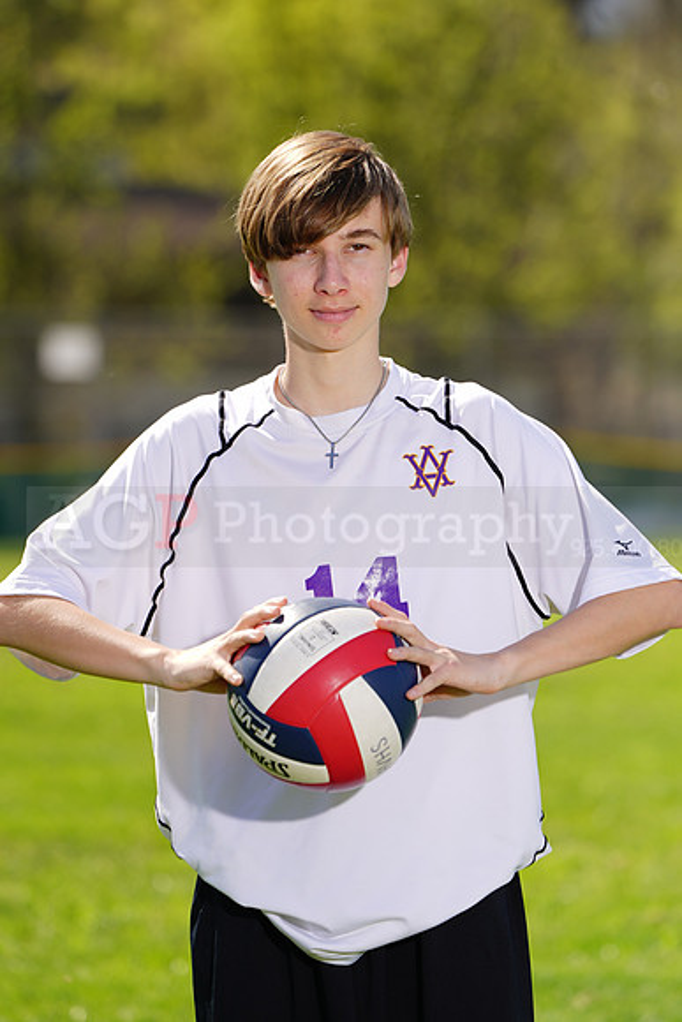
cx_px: 341
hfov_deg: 4.6
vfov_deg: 6.9
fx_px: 8519
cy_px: 511
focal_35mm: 300
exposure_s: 1/200
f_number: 7.1
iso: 64
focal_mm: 300
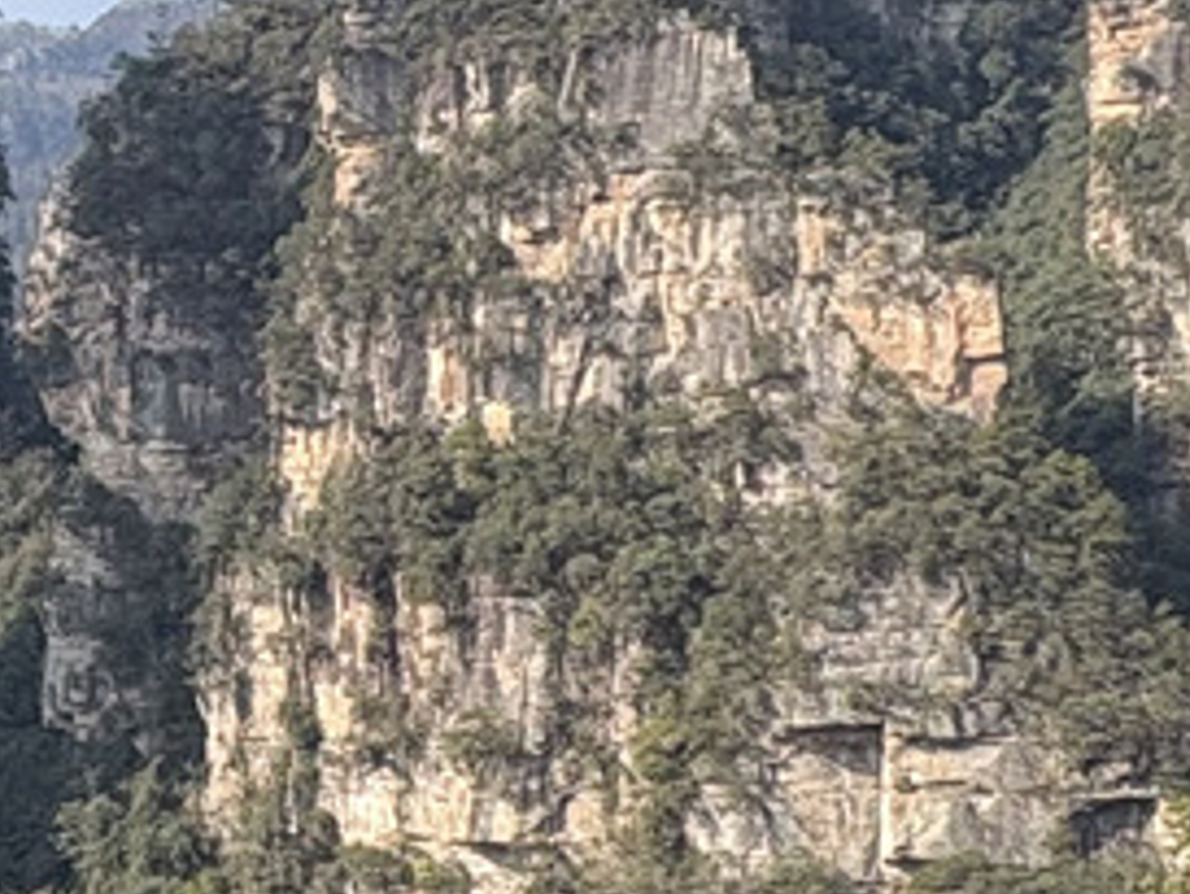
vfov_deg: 17.9
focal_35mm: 82
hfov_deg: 20.7
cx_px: -545
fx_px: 2820
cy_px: 689
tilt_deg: -2.0
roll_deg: -0.2
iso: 40
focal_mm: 2.22
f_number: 2.2
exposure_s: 1/944
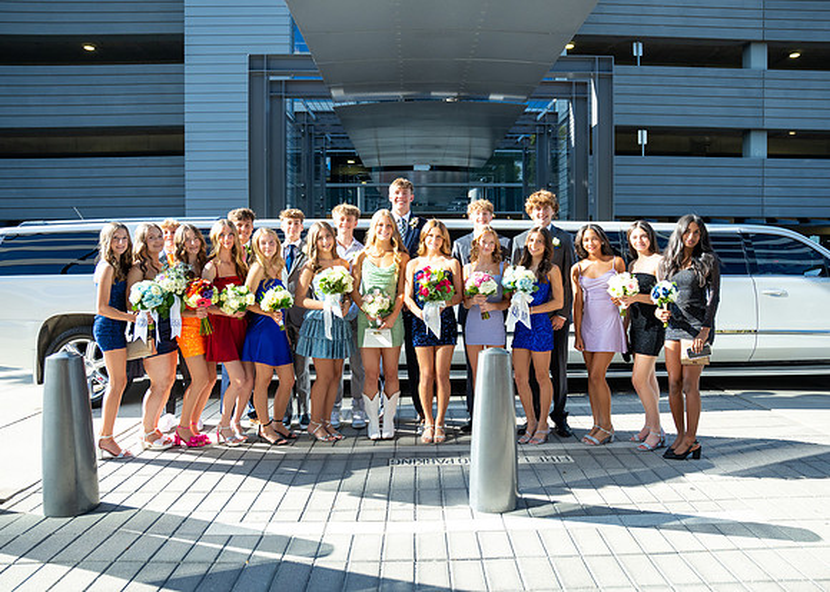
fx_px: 632
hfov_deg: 66.5
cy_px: 299
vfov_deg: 50.2
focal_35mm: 27
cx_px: 435
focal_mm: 24
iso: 500
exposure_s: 1/1600
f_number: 2.8
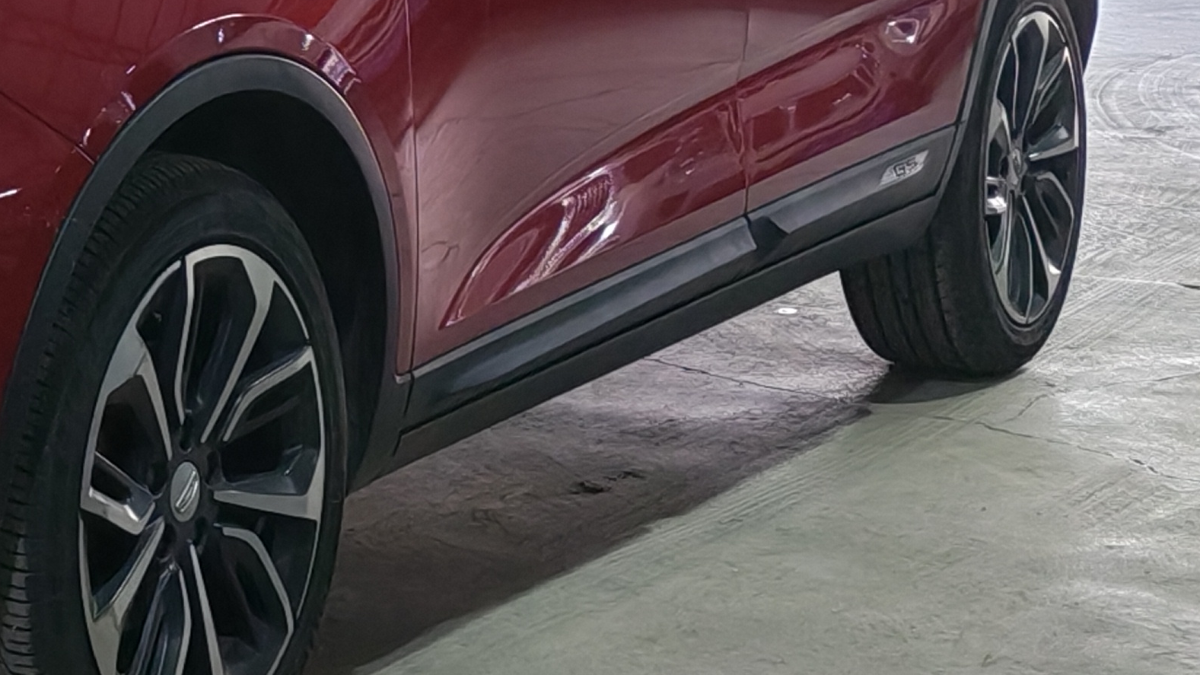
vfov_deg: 10.4
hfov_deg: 17.6
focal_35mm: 116
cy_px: 54
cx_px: -234
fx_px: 3691
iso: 50
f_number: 1.95
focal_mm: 5.52
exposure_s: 1/100
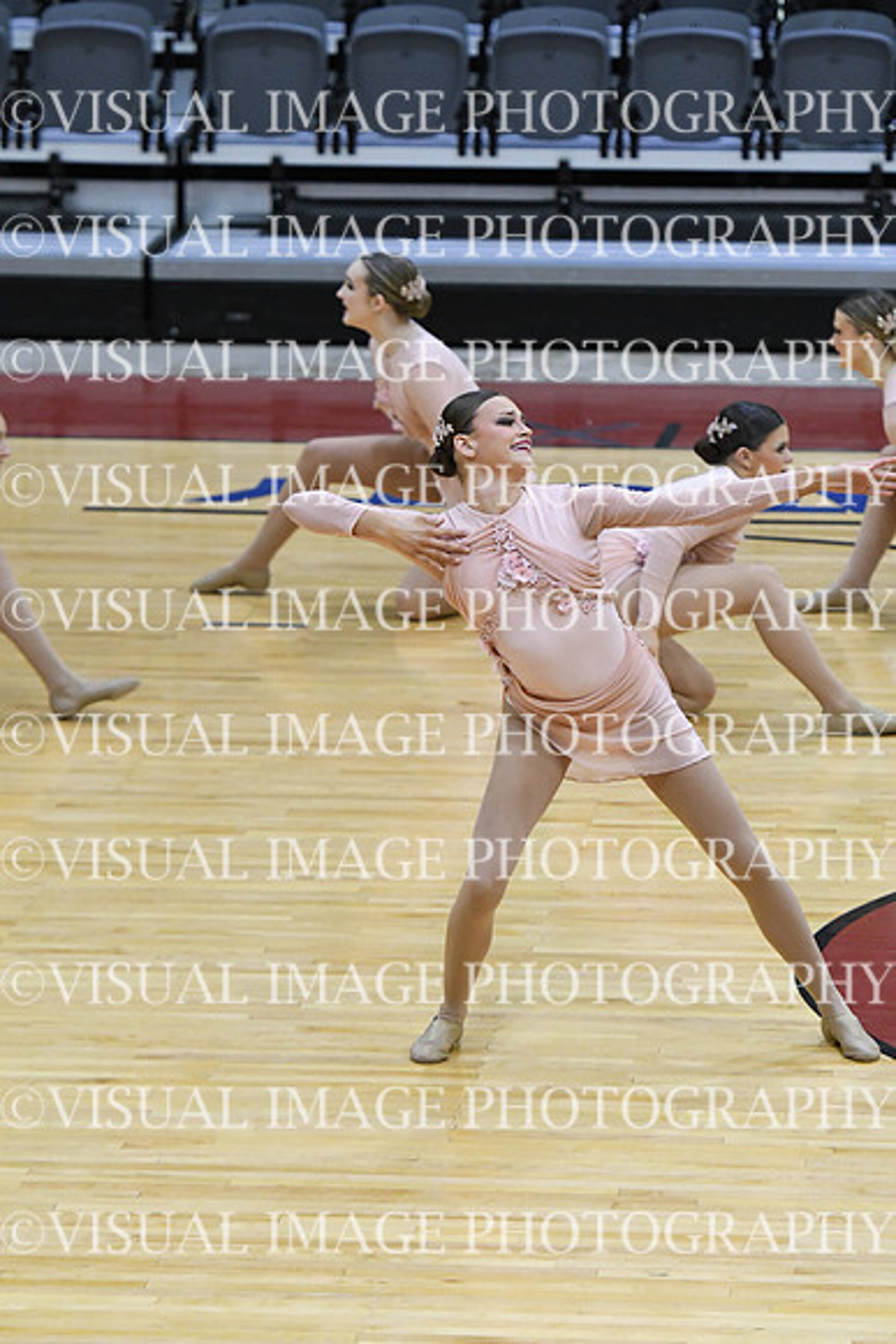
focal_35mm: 210
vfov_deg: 9.8
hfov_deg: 6.5
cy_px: 672
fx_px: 7835
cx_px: 448
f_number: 3.5
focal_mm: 140
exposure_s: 1/400
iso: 4000
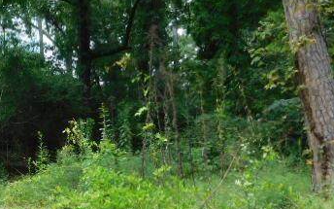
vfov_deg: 18.3
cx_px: 25
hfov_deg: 27.8
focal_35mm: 71
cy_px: 137
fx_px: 646
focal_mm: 6.3
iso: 125
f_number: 3.5
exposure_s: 1/200
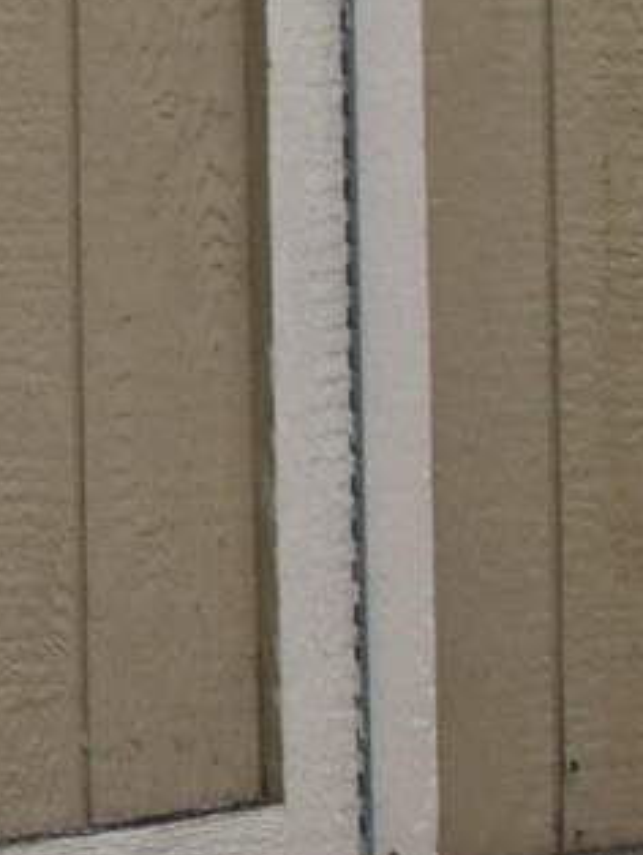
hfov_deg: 4.8
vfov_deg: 6.9
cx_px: -2201
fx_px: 6802
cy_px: -869
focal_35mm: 275
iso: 250
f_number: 8
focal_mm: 20
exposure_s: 1/250
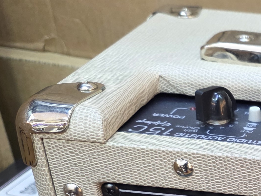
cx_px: 405
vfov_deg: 16.3
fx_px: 656
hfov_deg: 19.3
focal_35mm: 87
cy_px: 235
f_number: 1.7
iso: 320
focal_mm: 6.25
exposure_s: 1/100
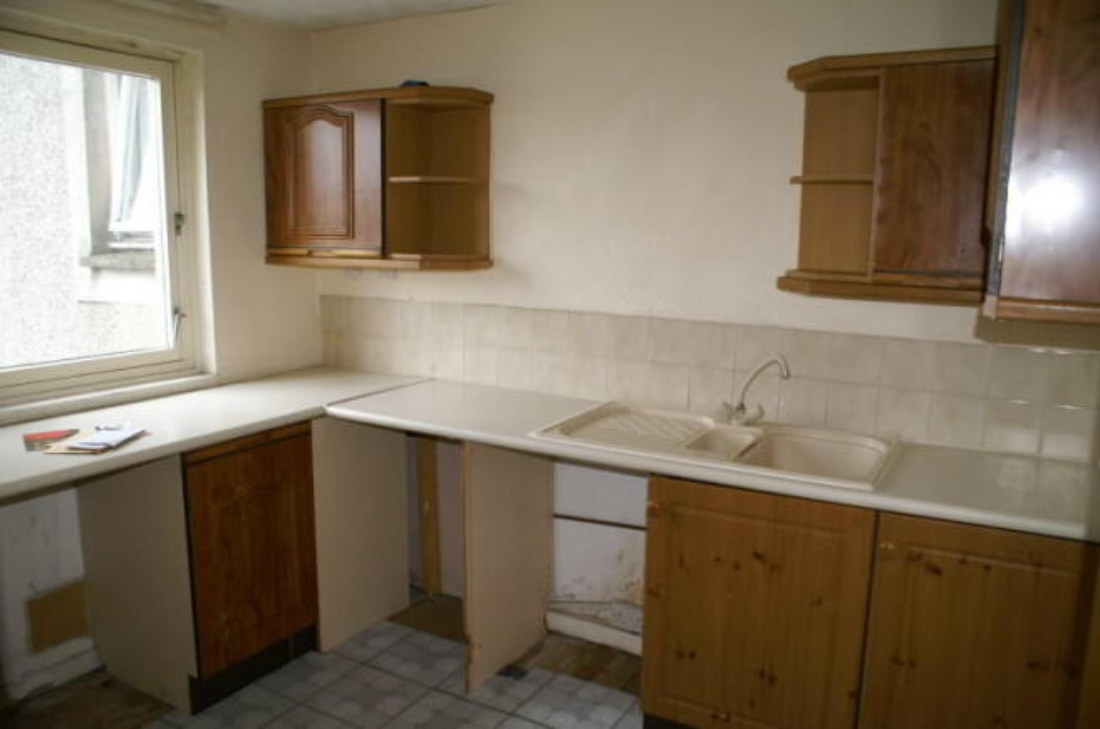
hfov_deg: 67.5
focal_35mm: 27
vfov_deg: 47.8
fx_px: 824
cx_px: 550
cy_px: 364
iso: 160
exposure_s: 1/80
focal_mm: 18
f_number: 3.5
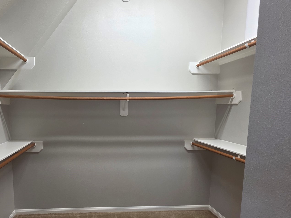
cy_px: 127
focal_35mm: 21
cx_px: 99
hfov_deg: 76.7
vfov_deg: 63.0
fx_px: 177
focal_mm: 2.2
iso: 125
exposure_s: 1/120
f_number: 1.9
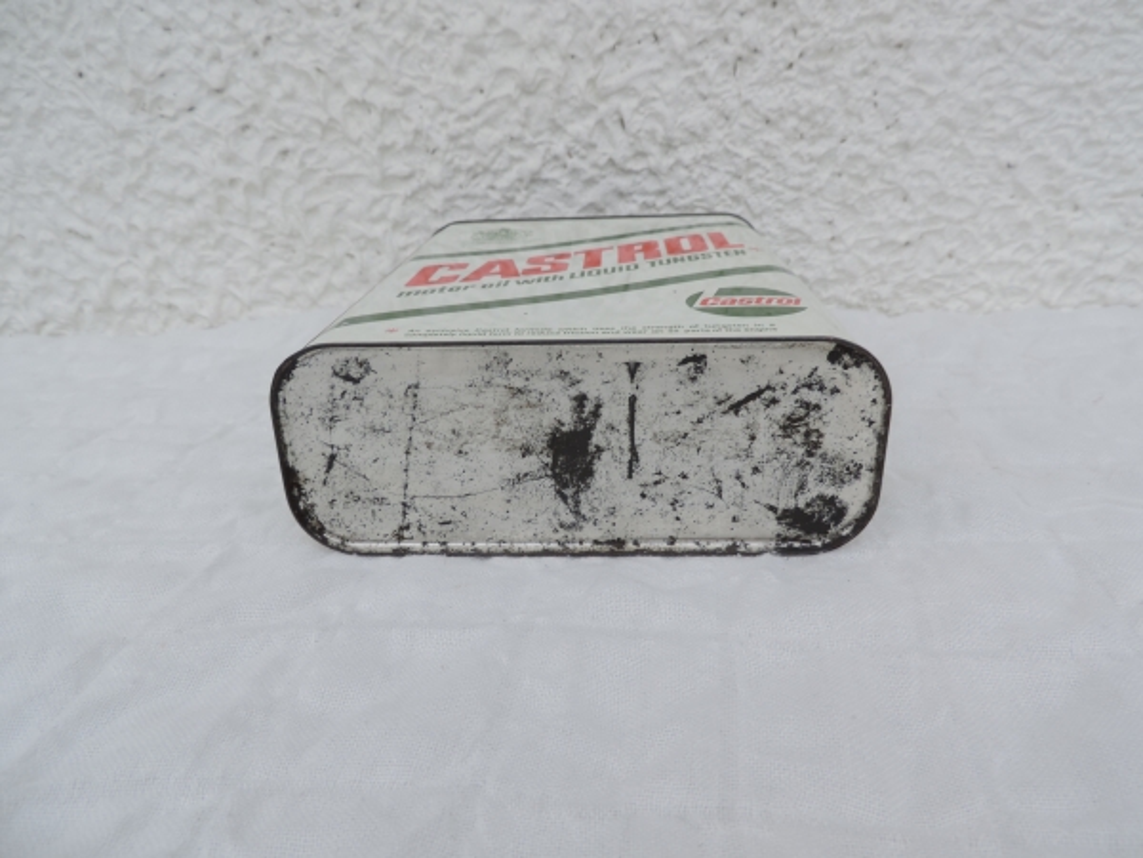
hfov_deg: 71.6
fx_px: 792
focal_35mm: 24
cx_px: 572
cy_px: 429
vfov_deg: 56.8
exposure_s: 1/320
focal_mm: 4.3
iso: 80
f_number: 3
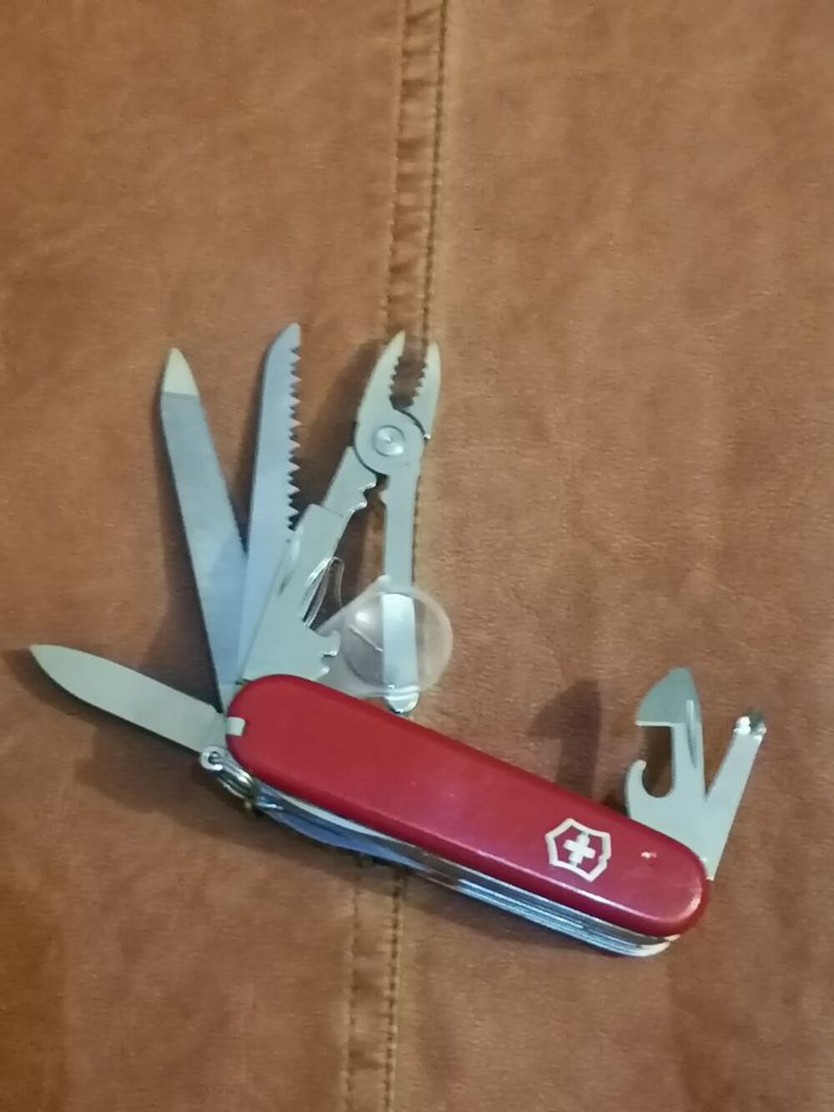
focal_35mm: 75
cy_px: 556
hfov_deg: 19.6
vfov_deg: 26.0
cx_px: 417
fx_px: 2409
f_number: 1.8
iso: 2000
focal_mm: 5.3
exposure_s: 1/20
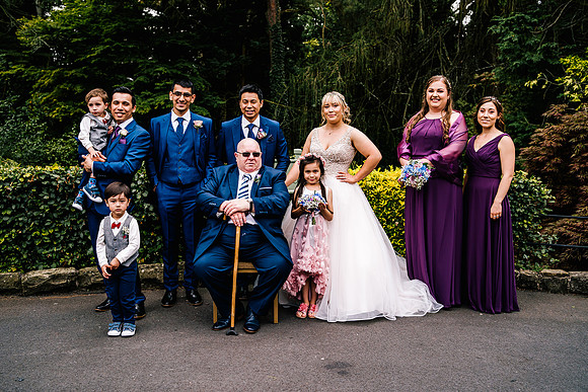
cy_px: 196
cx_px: 294
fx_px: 572
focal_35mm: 35
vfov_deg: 37.9
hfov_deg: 54.4
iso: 160
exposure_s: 1/500
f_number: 4
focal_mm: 35
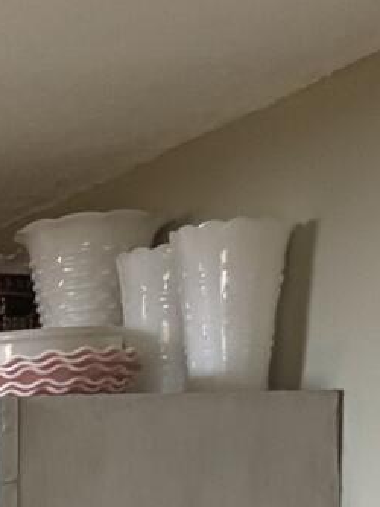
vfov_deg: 7.9
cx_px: -1473
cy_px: 1163
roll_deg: +1.3
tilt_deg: -3.3
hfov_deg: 5.1
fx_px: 3423
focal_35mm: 234
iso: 100
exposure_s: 1/60
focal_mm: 5.96
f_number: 1.6
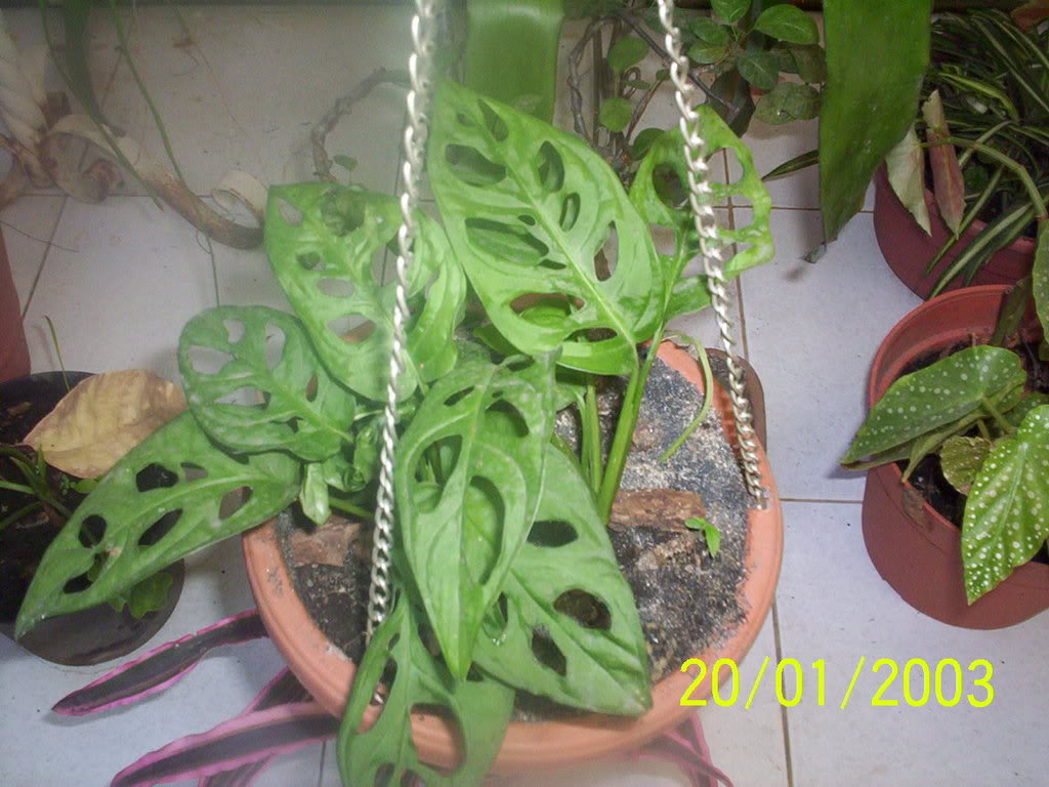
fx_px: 1152
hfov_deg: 49.0
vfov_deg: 37.7
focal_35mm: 38
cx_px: 524
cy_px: 394
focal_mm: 4.99
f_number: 4.5
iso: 140
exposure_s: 1/60
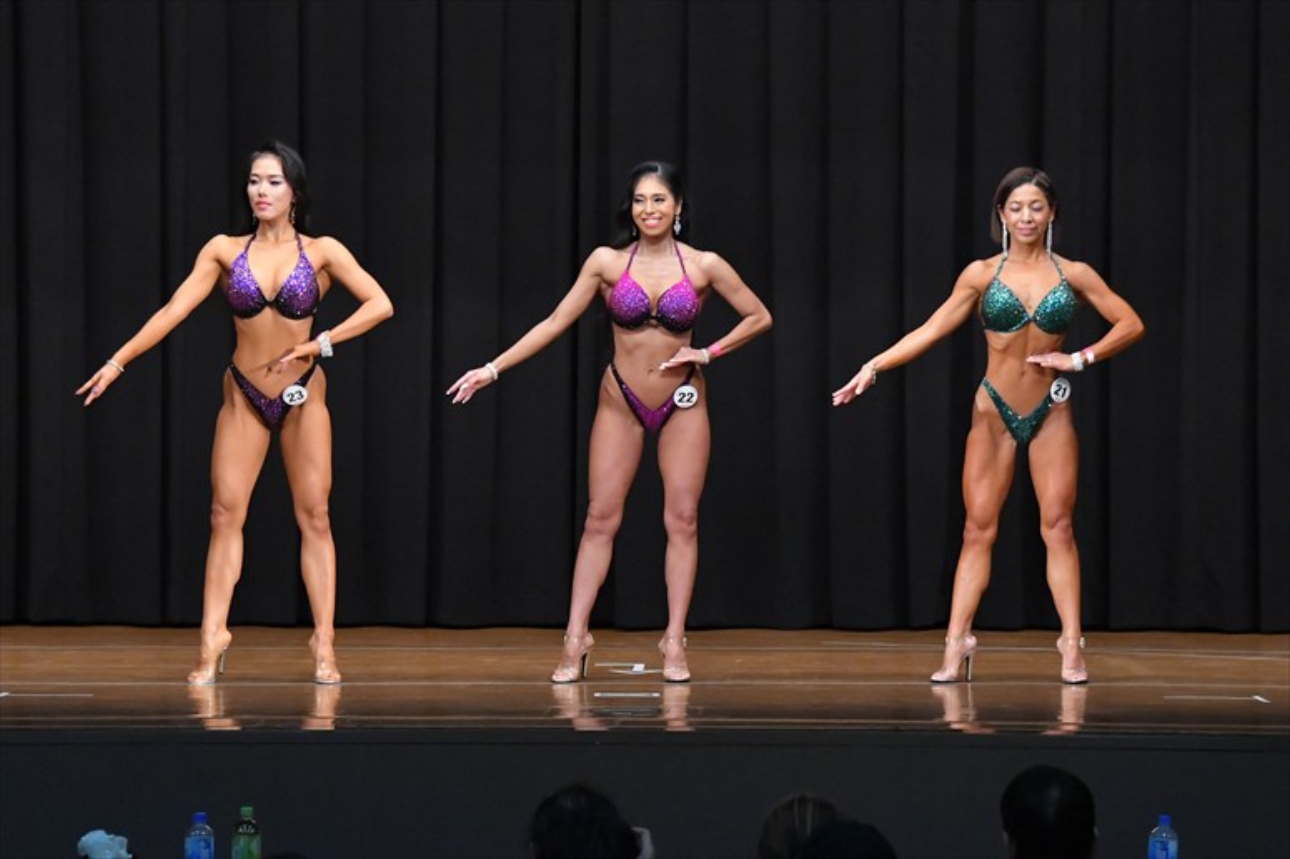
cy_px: 430
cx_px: 645
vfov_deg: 8.2
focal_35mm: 168
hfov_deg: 12.2
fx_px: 6017
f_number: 5.6
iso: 8000
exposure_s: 1/400
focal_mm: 112
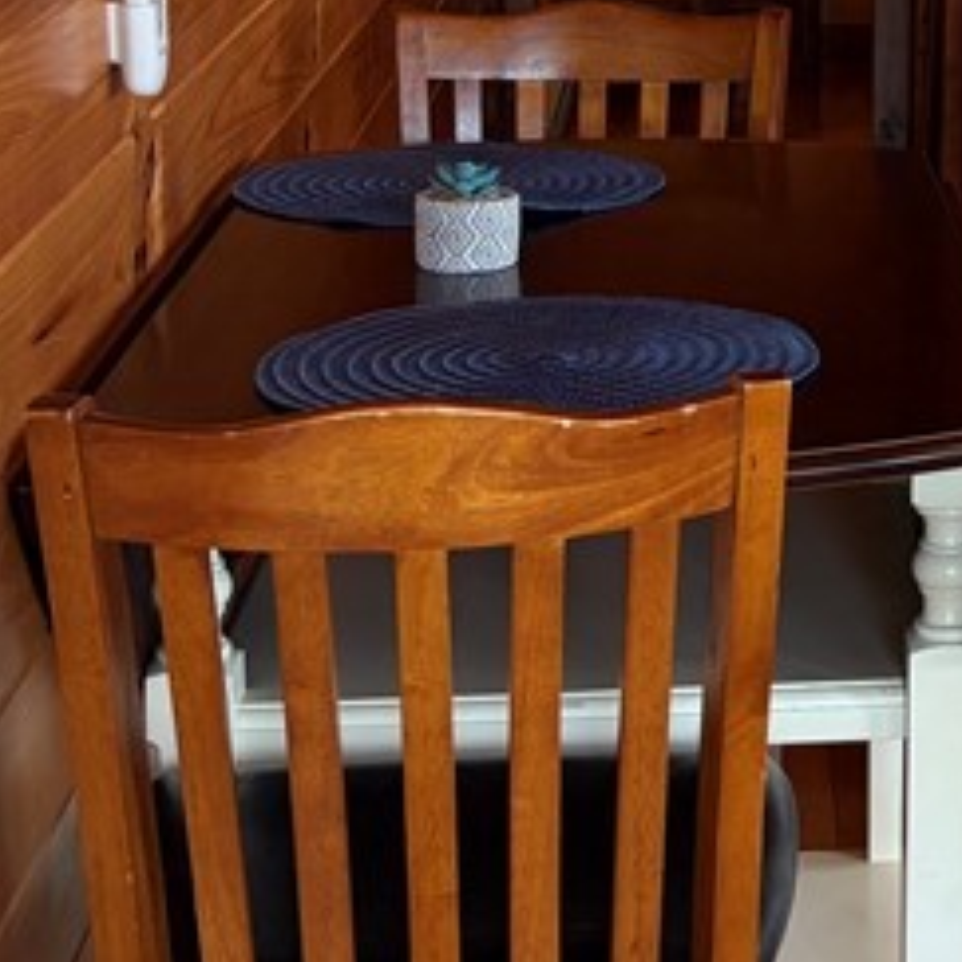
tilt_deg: -9.5
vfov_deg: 17.6
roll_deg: +0.4
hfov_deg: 17.2
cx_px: 1108
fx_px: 3050
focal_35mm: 97
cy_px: 55
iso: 125
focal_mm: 5.96
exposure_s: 1/60
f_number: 1.6
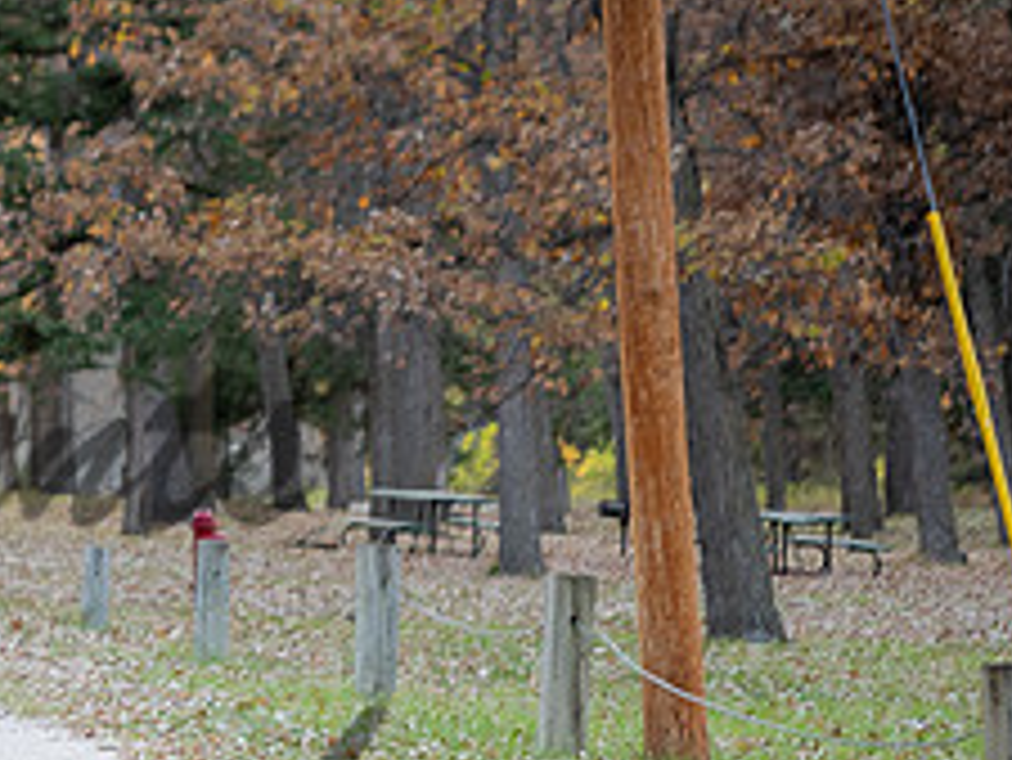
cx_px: -514
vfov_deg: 7.3
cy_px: 251
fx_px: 5938
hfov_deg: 9.5
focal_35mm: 203
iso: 200
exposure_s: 1/125
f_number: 3.5
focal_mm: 52
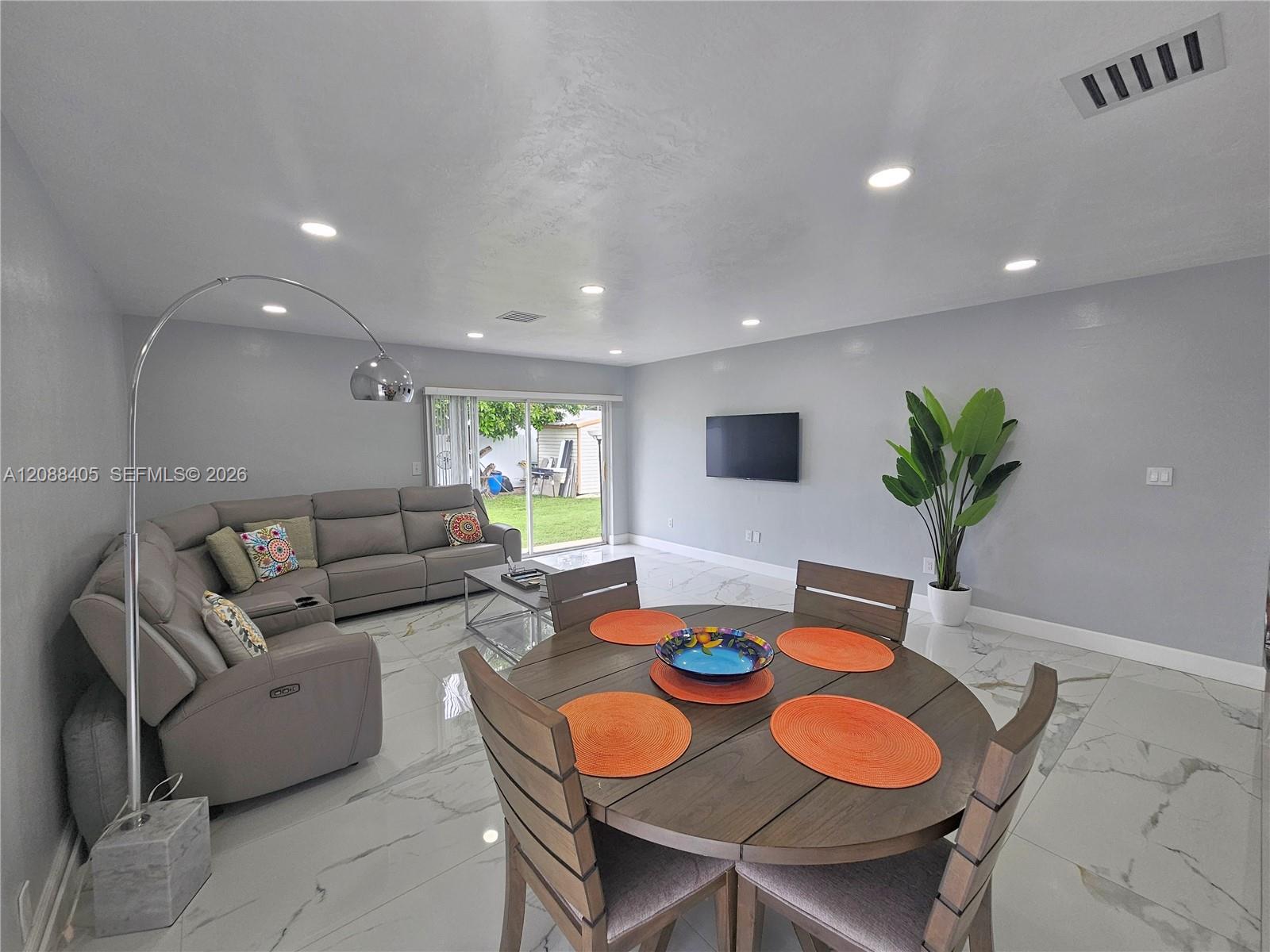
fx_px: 477
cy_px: 476
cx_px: 635
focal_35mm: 13
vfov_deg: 89.9
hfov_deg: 106.2
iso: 100
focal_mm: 2.2
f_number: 2.2
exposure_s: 1/120
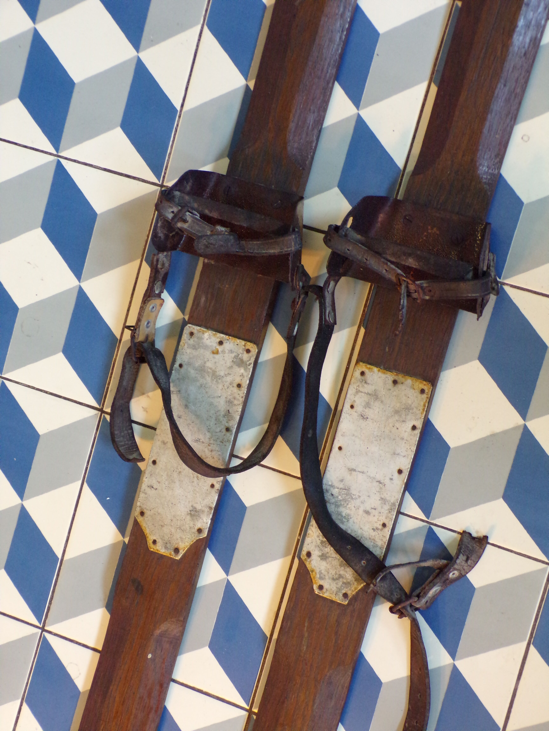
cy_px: 366
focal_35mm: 56
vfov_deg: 34.3
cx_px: 274
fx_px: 1184
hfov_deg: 26.1
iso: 400
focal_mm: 10.1
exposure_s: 1/15
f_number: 3.7
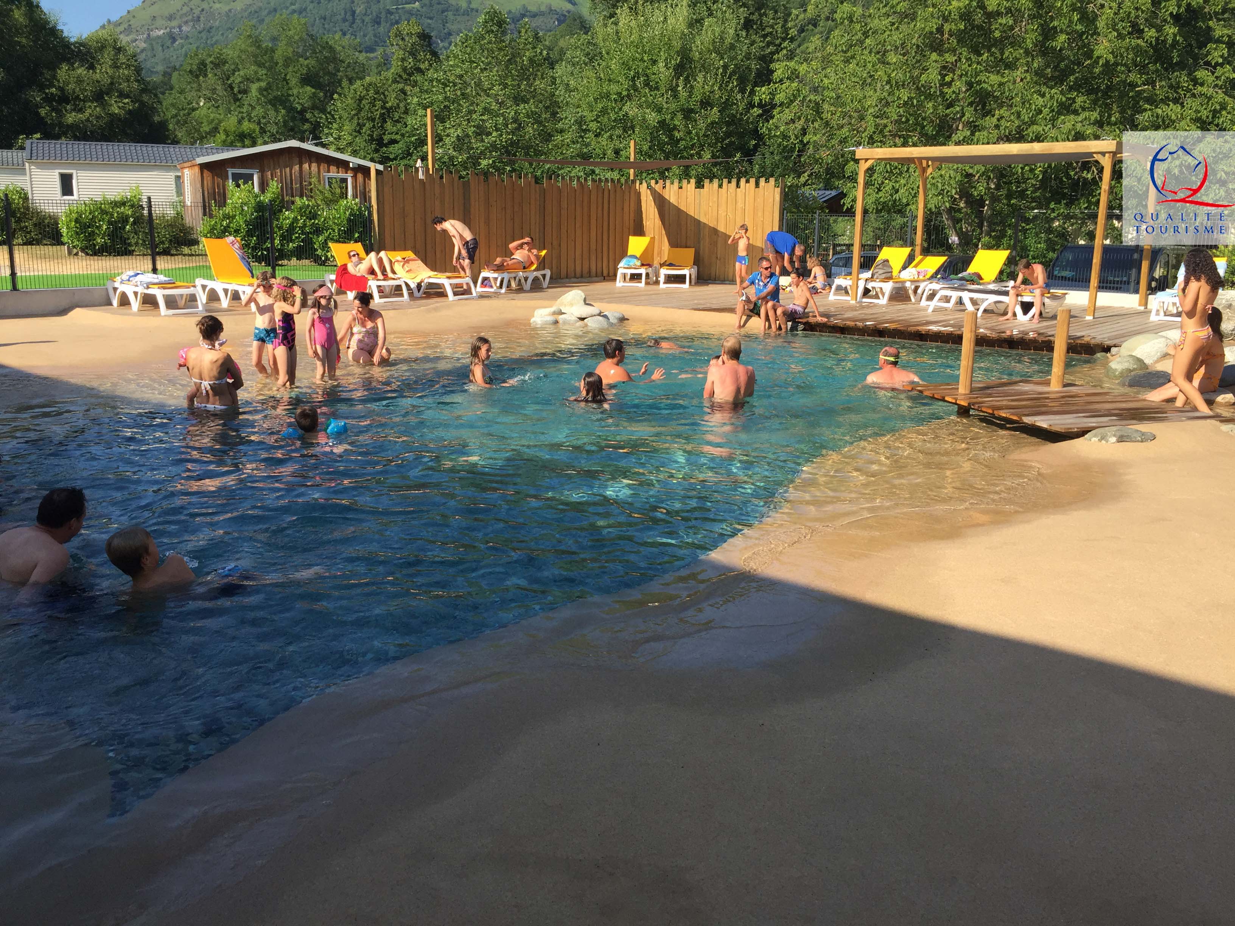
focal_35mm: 29
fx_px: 1035
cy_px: 463
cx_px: 618
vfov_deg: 48.2
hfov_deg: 61.7
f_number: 2.2
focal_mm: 4.15
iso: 32
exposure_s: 1/1236
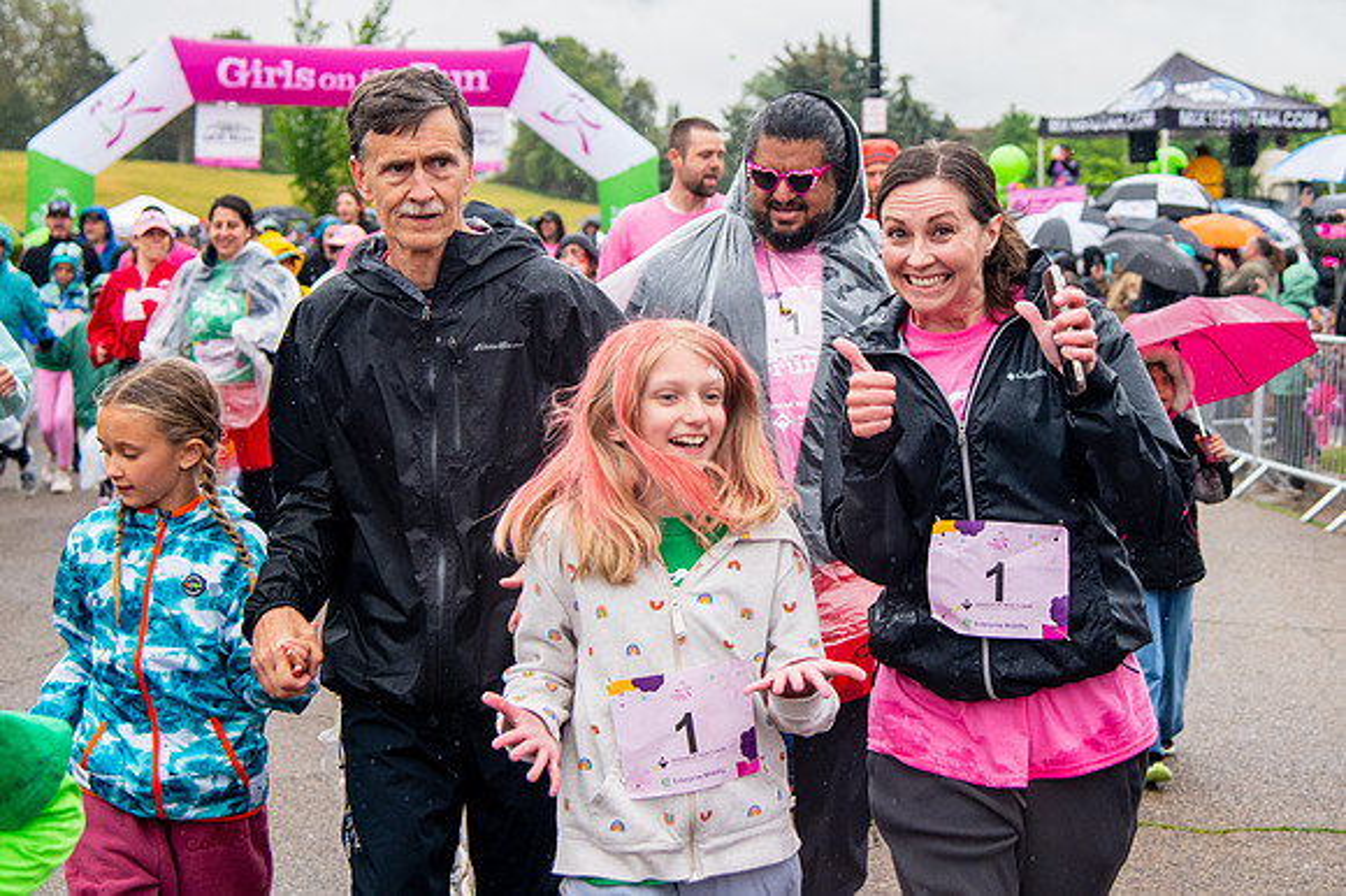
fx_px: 2653
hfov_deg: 28.4
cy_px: 259
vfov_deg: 19.1
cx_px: 833
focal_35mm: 71
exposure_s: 1/1250
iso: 1600
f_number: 4
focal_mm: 46
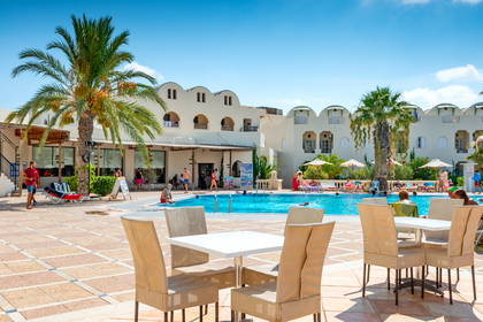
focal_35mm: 35
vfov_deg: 37.9
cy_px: 161
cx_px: 242
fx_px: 470
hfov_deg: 54.4
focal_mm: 35
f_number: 13
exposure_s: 1/400
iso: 200
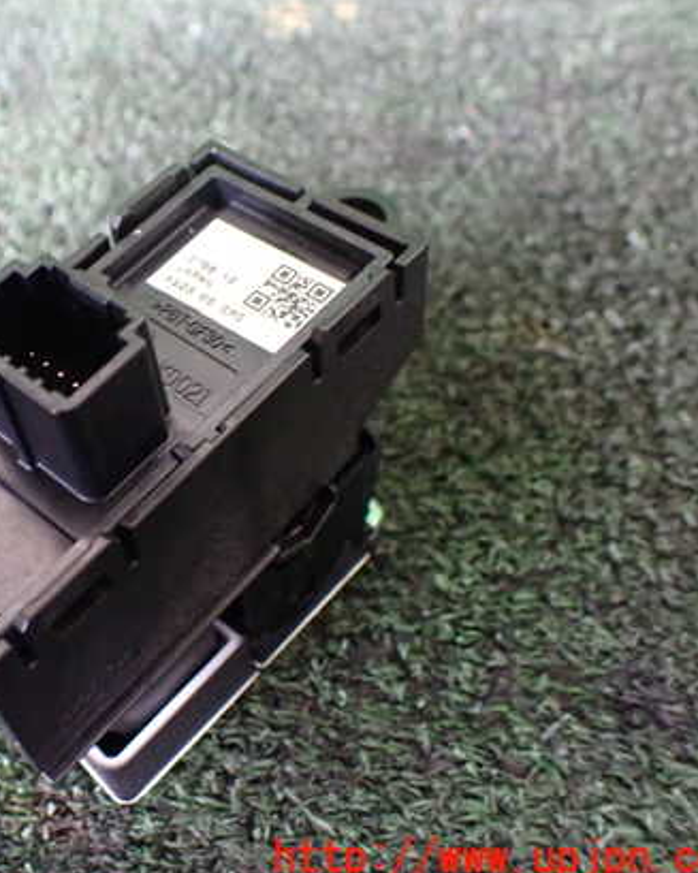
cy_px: 406
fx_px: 1111
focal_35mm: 43
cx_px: 115
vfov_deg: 42.9
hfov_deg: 33.6
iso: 1000
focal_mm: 5.4
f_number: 2.3
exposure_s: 1/30
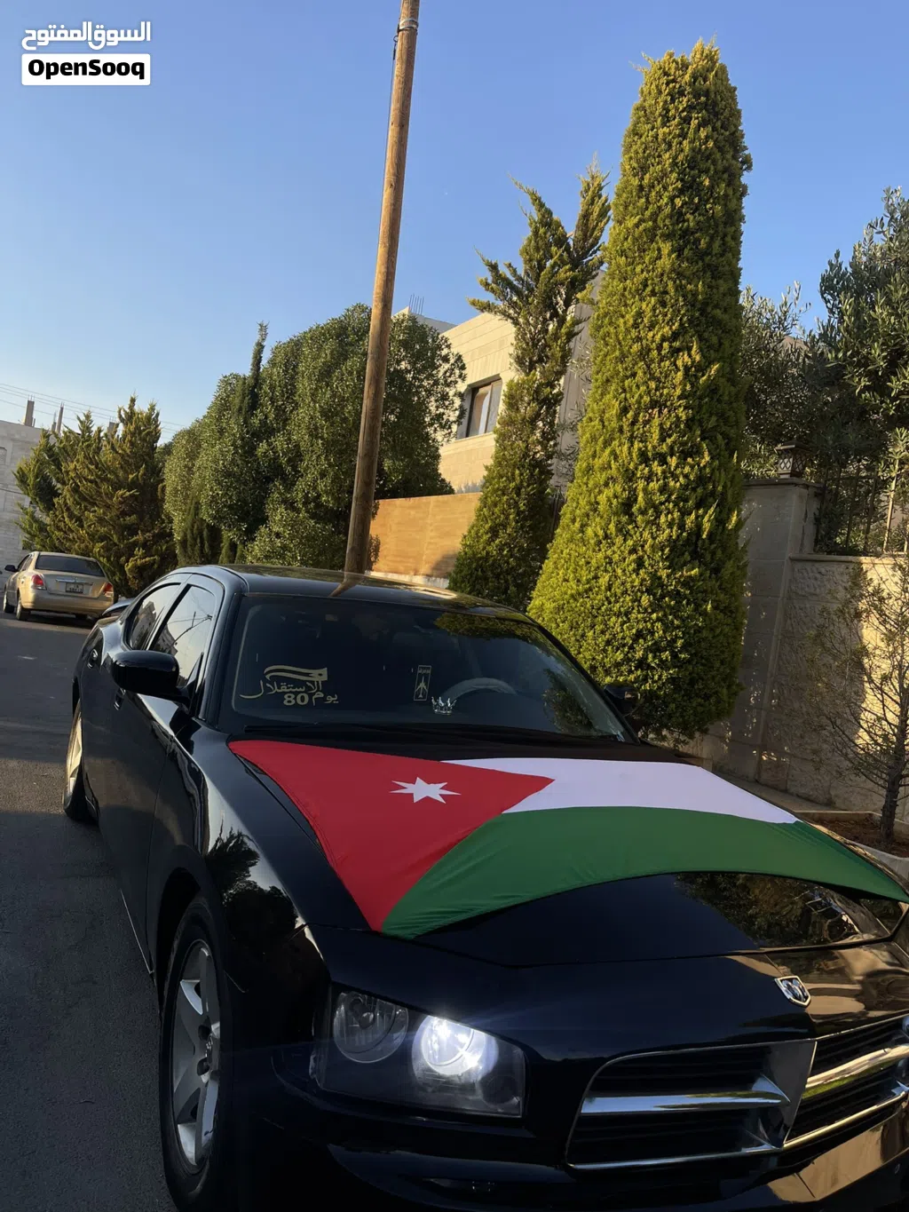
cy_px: 606
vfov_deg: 69.4
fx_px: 875
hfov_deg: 54.9
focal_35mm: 25
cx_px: 454
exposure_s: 1/1078
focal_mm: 5.1
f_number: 1.6
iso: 50
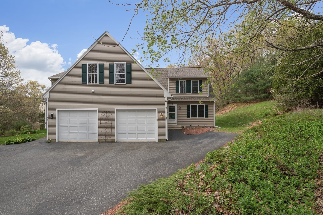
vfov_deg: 67.4
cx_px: 162
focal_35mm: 18
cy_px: 108
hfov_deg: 90.0
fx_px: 161
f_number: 8
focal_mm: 12
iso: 250
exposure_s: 1/500
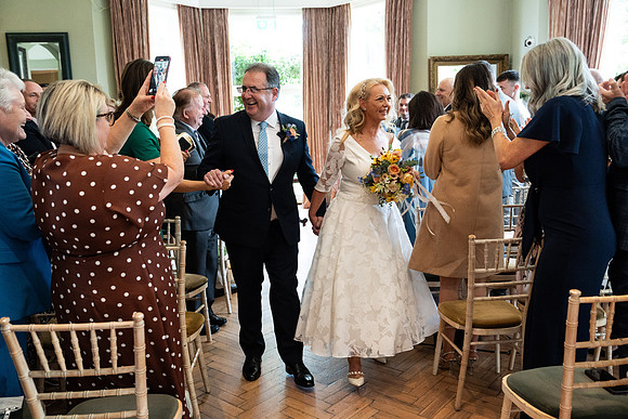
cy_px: 210
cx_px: 314
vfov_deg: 43.6
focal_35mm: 30
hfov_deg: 61.9
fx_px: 523
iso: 4000
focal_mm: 30
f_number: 3.5
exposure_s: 1/200
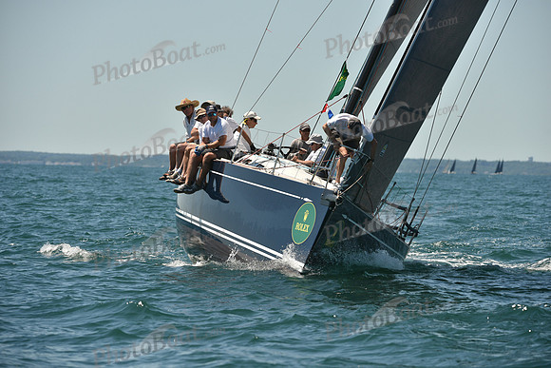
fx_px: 3827
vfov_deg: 5.5
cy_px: 184
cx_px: 276
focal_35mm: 250
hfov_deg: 8.2
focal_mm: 250
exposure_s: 1/1250
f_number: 6.3
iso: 250
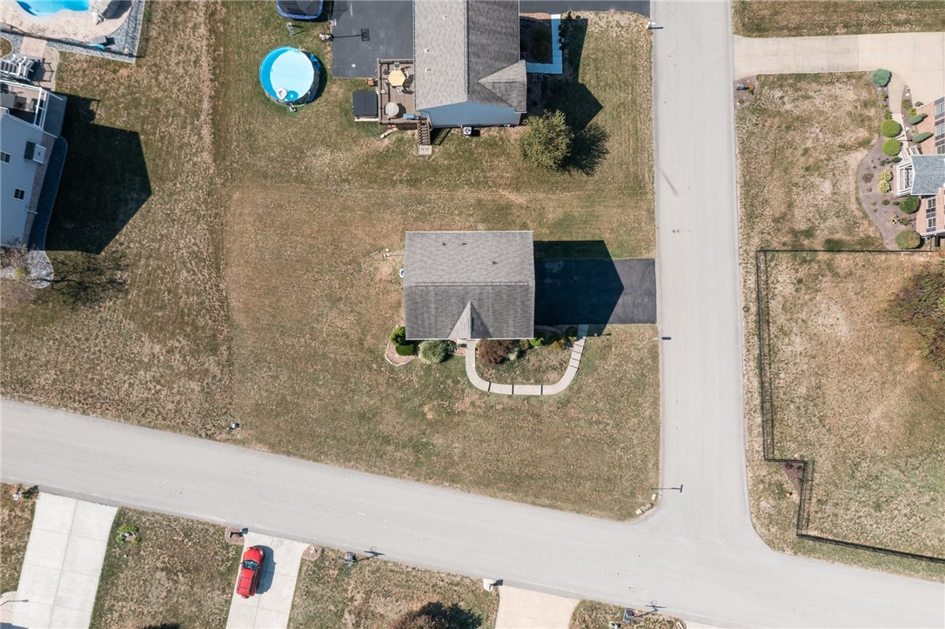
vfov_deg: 46.4
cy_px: 314
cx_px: 472
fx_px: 735
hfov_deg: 65.5
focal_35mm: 28
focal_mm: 10.26
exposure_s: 1/120
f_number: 4.5
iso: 100
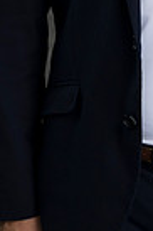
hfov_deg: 4.9
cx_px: 212
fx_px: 1789
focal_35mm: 280
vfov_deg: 7.3
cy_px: -99
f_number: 5
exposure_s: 1/200
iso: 125
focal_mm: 85
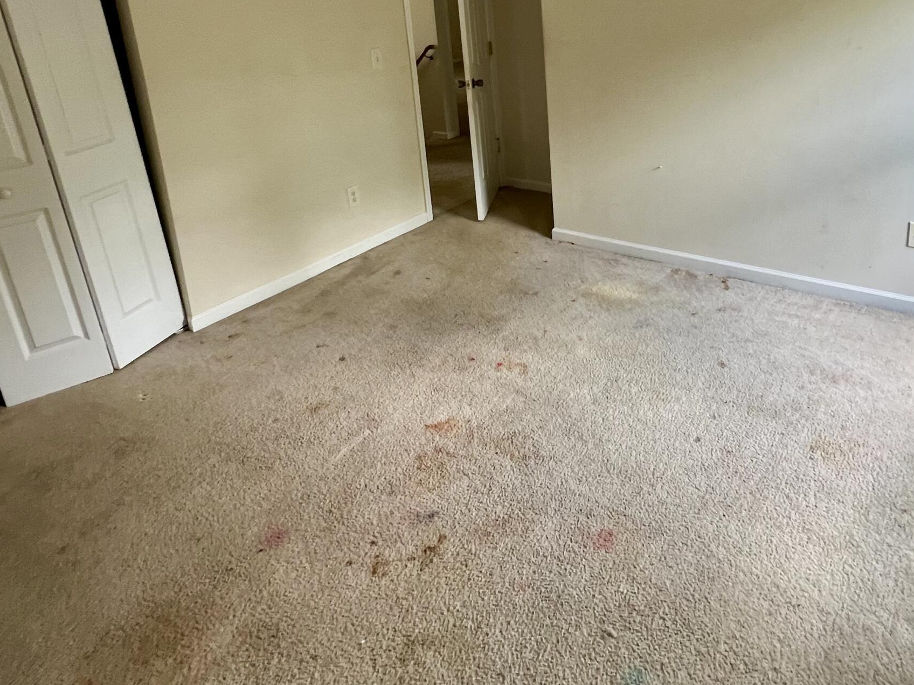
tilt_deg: -13.3
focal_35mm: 23
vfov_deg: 55.1
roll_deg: +3.8
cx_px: 522
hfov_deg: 73.5
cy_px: 145
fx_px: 607
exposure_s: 1/99
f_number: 1.8
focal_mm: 1.57
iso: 200
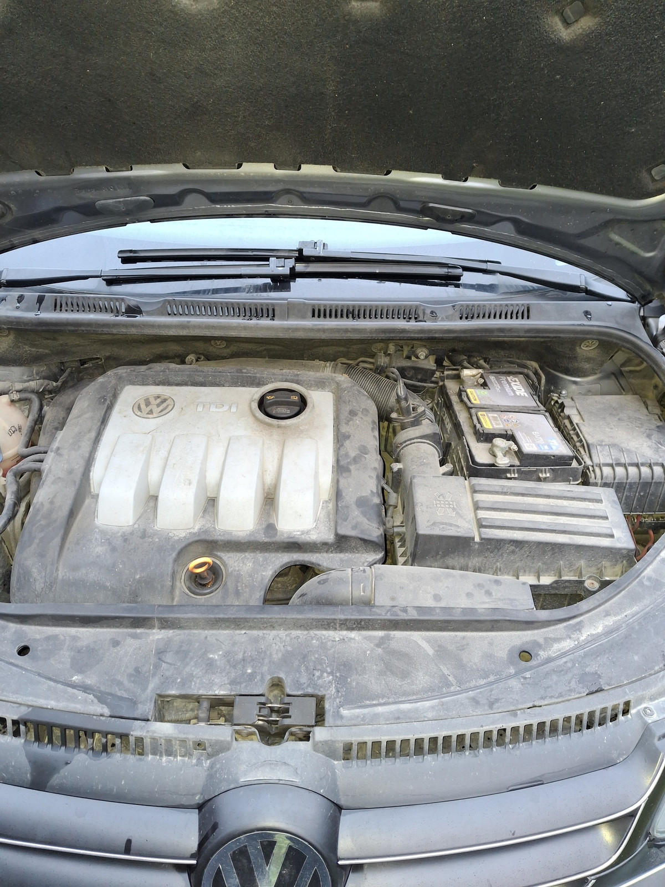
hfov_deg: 54.9
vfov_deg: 69.4
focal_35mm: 25
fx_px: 640
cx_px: 332
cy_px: 444
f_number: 1.8
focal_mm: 4.69
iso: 320
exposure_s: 1/50
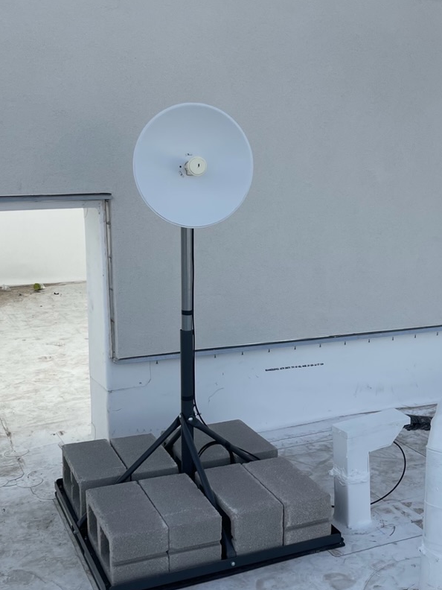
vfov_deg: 44.8
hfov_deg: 34.3
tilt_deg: -14.0
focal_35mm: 42
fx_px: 715
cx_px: 237
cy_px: 319
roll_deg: +0.2
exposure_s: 1/3788
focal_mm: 5.1
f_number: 1.6
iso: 32
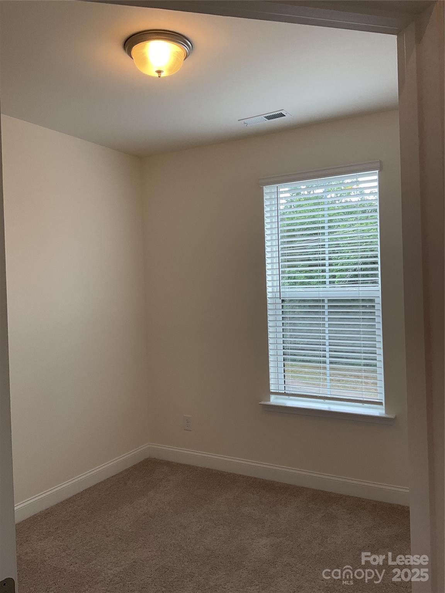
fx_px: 497
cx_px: 222
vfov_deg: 61.7
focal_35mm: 29
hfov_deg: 48.2
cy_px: 296
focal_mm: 3
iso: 32
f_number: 1.8
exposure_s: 1/120
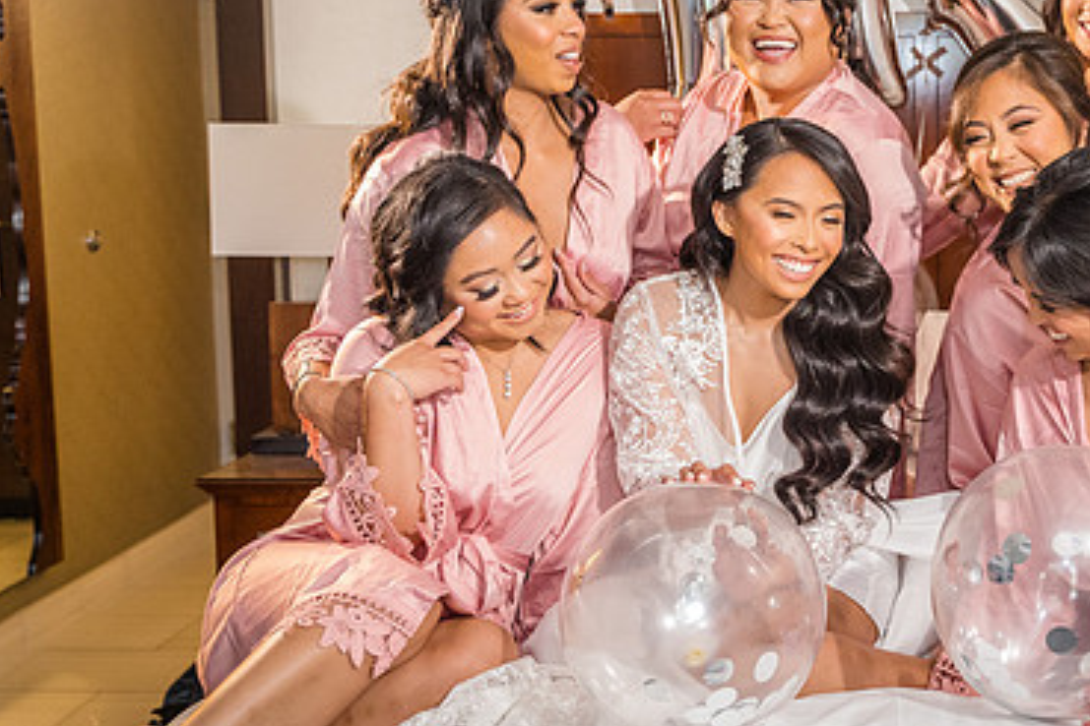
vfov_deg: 24.6
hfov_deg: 35.3
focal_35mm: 55
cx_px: 848
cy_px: 282
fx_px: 1665
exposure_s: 1/80
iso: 4000
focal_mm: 35
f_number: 3.2
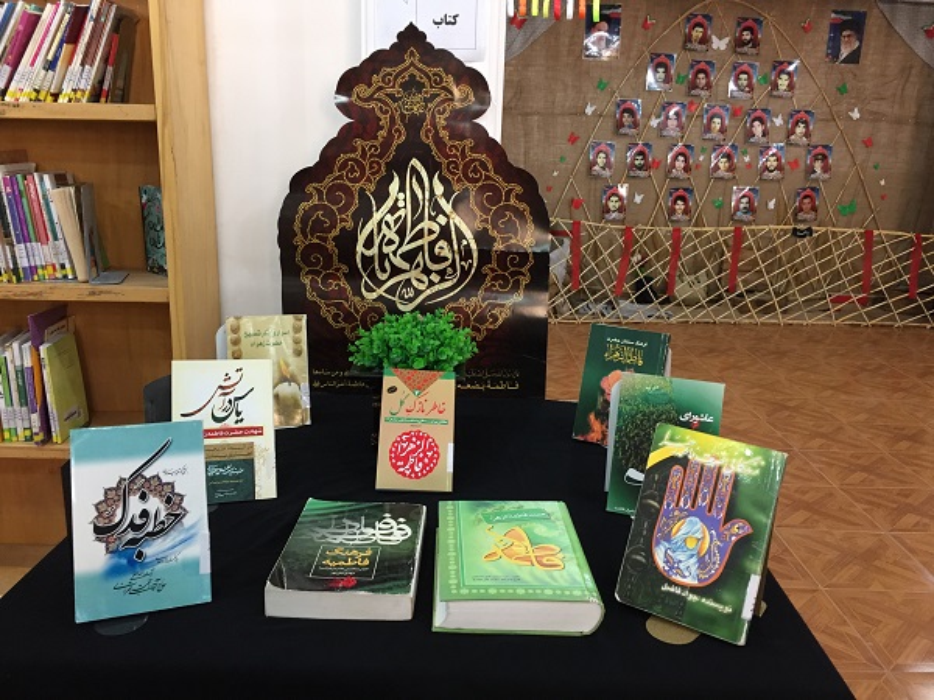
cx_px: 467
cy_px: 350
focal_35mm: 29
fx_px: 782
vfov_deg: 48.2
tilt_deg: -13.6
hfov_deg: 61.7
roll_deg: -1.4
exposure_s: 1/33
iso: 160
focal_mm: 4.15
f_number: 2.2
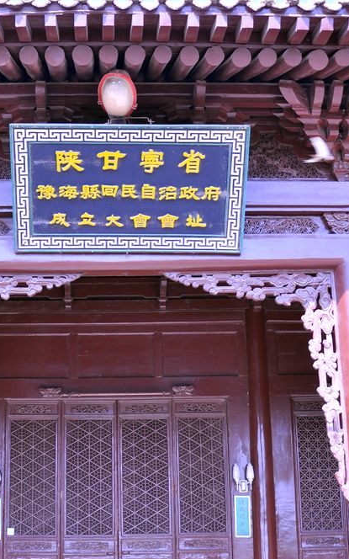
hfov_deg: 22.3
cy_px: 309
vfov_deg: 35.1
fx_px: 881
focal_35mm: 58
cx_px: 117
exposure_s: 1/200
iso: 200
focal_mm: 21
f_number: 5
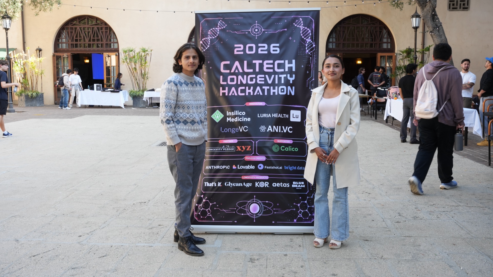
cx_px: 244
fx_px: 456
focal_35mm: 35
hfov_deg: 56.8
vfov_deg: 33.8
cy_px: 124
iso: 640
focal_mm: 32.8
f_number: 11
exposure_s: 1/50
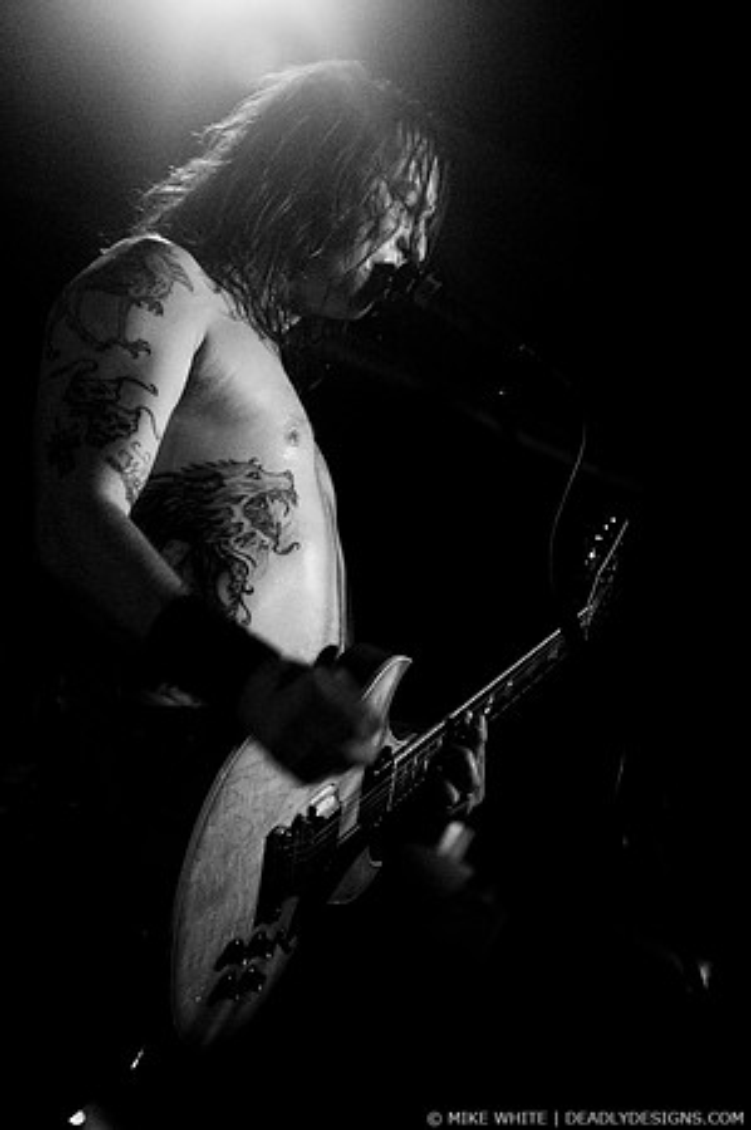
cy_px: 565
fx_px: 3293
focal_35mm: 105
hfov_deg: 13.0
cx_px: 376
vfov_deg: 19.5
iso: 800
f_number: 2.8
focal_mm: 70
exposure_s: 1/60
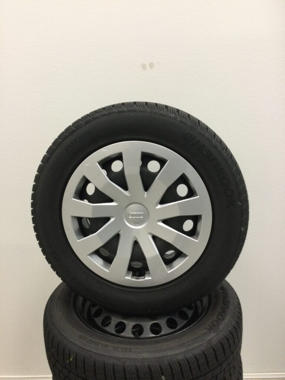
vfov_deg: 58.4
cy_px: 190
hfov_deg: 45.4
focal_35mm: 31
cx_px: 142
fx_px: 340
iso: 160
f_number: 2.4
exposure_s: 1/33
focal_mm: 3.3
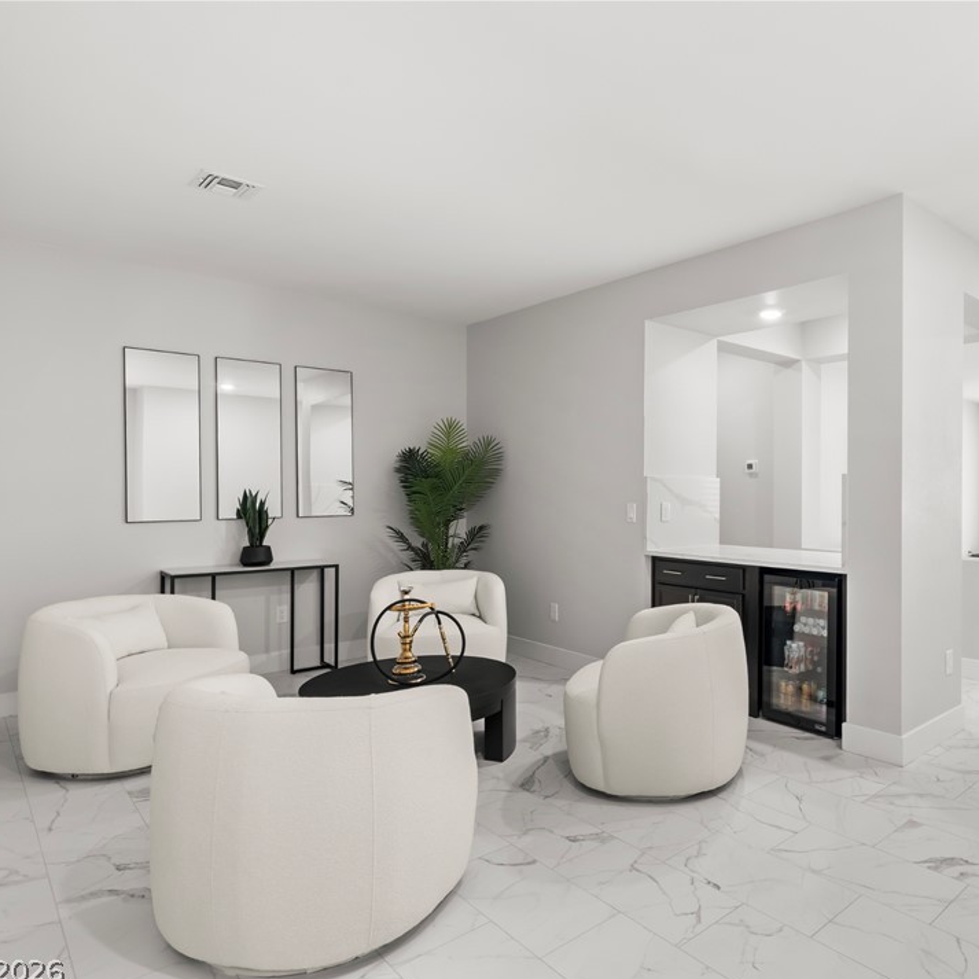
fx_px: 704
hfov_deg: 67.4
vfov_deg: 69.6
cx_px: 665
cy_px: 496
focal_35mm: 22
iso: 400
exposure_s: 1/5
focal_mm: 17
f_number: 8
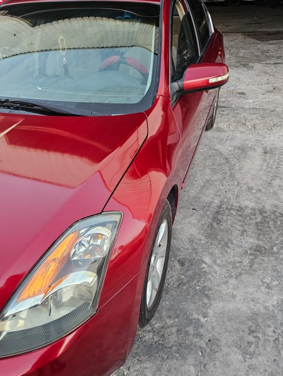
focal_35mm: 27
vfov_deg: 65.0
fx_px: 294
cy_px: 213
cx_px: 126
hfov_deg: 51.3
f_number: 1.7
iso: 500
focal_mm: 6.3
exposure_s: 1/100
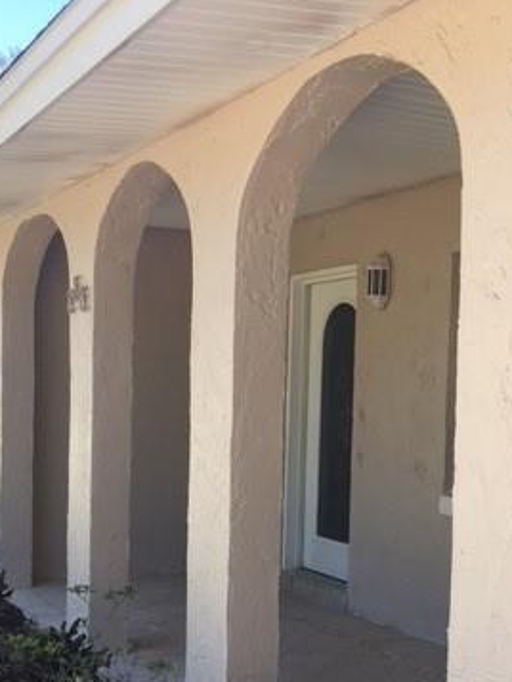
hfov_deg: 27.8
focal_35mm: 52
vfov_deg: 36.4
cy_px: 453
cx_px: 353
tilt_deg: -3.0
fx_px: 1025
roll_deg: -1.5
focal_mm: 4.15
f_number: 2.2
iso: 25
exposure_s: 1/358
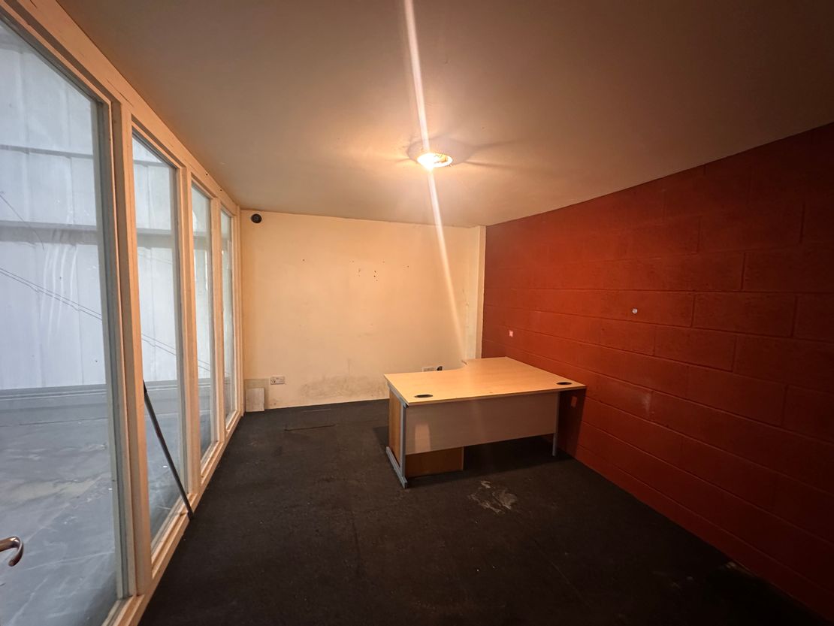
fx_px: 337
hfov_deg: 102.1
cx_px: 417
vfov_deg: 85.7
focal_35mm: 14
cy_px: 313
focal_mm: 2.22
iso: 500
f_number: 2.2
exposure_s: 1/25
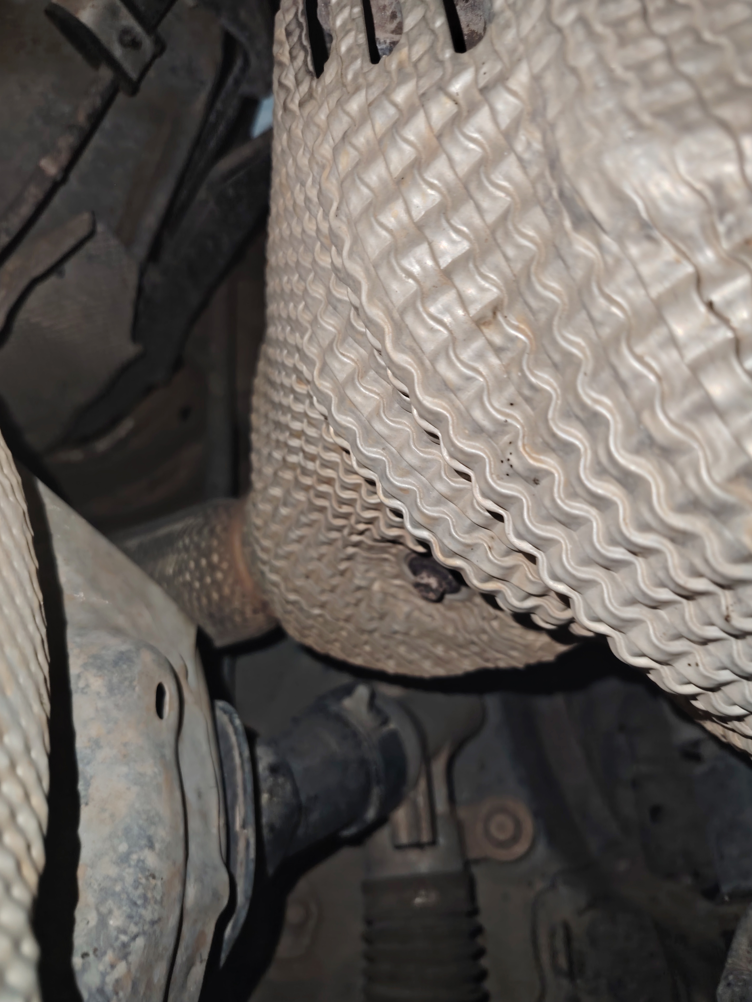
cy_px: 509
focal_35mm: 25
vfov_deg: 69.4
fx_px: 724
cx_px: 376
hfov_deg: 54.9
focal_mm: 5.25
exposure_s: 1/25
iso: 447
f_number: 1.75
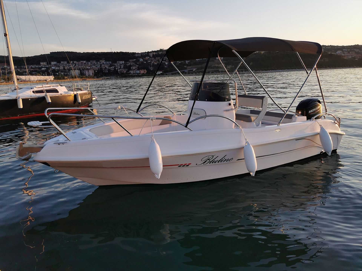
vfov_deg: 51.4
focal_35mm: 27
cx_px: 181
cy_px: 136
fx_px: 282
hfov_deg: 65.3
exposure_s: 1/1025
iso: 50
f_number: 1.6
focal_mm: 5.56
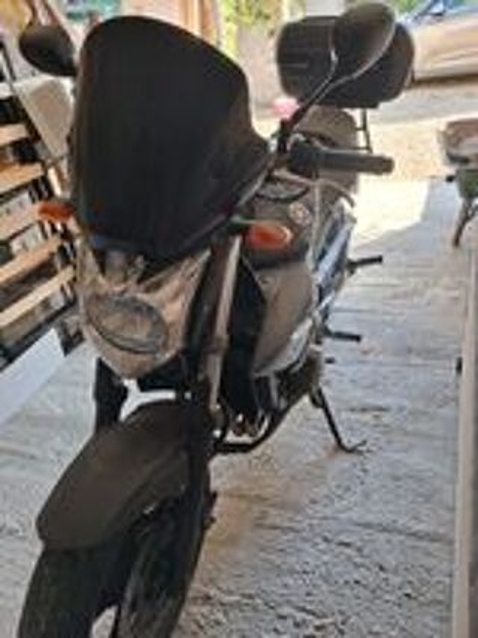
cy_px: 319
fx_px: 497
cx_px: 239
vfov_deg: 65.3
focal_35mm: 27
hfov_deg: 51.3
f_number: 1.8
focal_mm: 4
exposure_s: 1/100
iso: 100
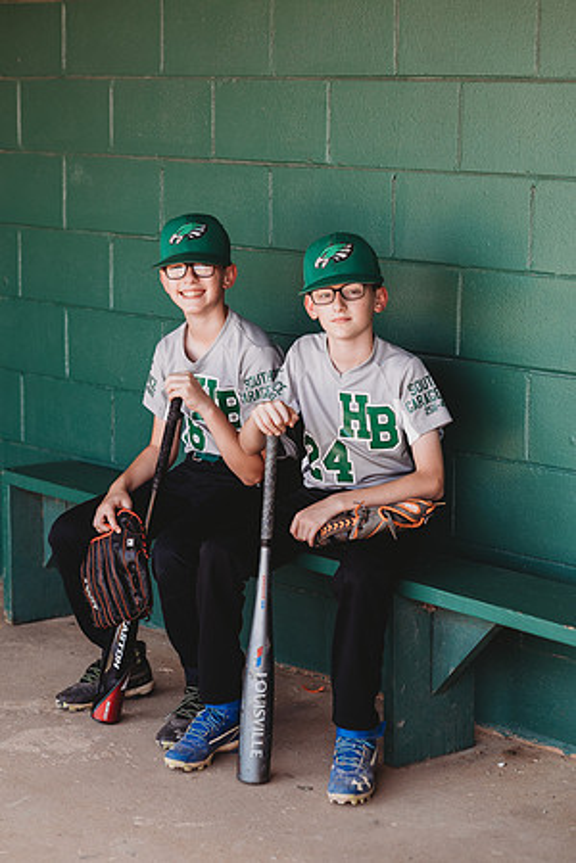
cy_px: 432
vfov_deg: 23.9
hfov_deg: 16.1
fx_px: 2040
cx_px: 288
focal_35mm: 85
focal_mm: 85
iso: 200
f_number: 2.8
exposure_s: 1/250
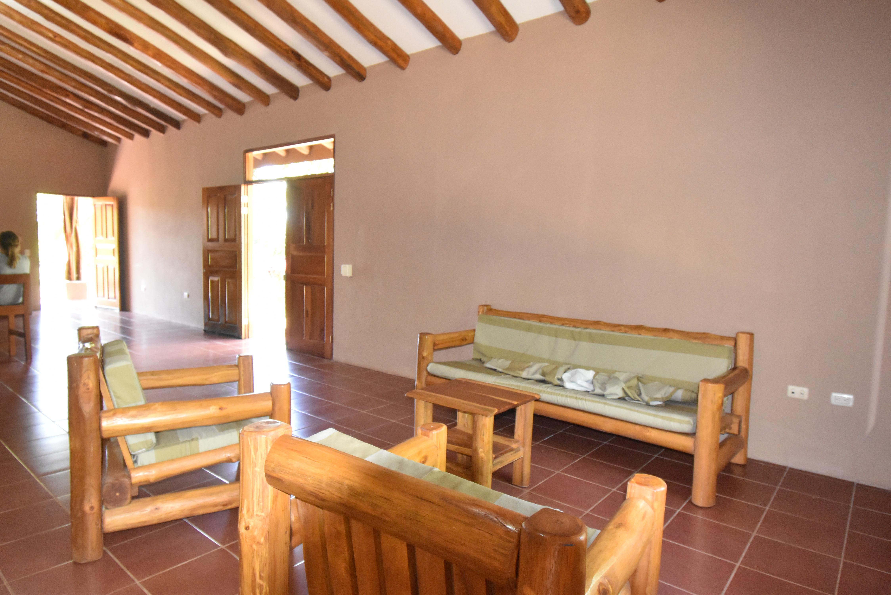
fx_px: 520
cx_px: 446
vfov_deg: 59.5
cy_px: 298
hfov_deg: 81.2
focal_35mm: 21
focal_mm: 14
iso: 4500
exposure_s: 1/60
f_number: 6.3
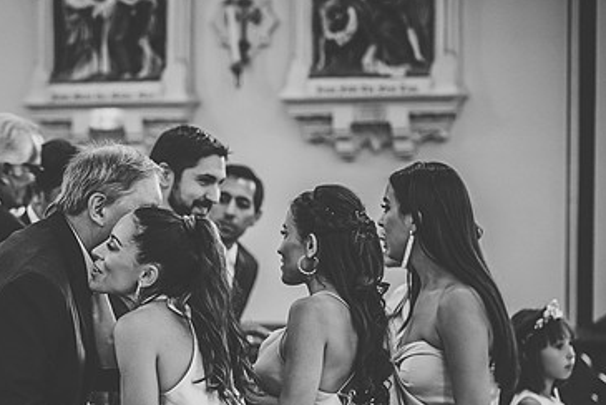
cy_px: 313
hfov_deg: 12.6
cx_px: 128
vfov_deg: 8.5
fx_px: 2729
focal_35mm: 162
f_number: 2.8
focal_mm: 102
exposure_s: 1/80
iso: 800
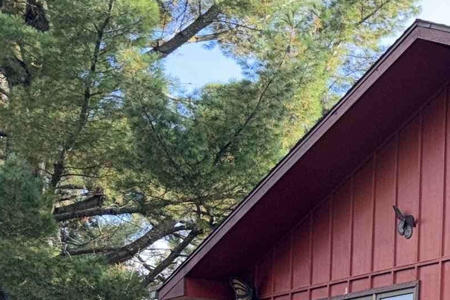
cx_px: 752
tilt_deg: +1.5
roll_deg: -1.7
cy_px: 484
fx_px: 1200
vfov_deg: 13.3
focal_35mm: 96
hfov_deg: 17.9
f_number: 1.78
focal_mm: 6.76
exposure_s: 1/419
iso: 64
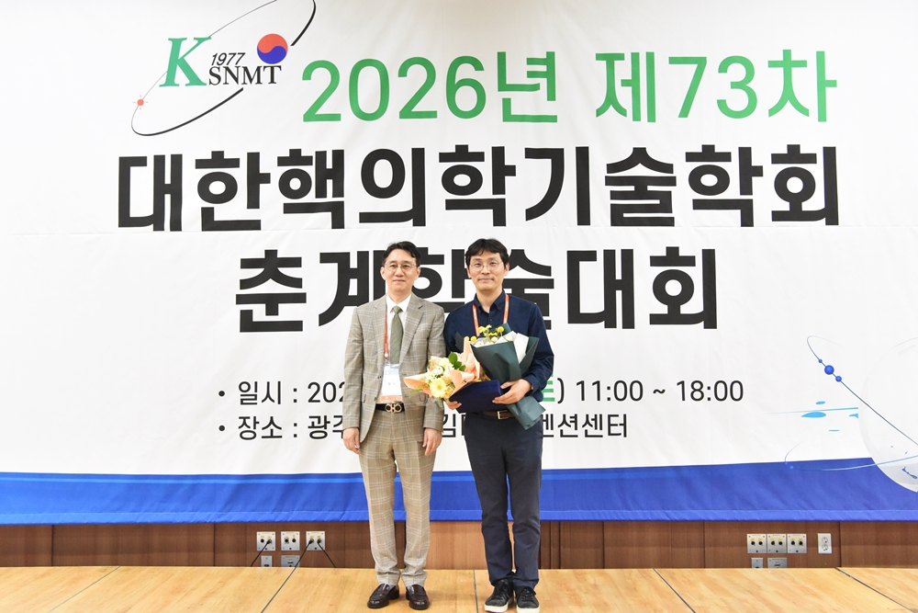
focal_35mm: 34
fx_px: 867
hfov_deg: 55.8
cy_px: 306
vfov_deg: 38.9
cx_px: 459
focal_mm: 34
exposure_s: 1/125
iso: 6400
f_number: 6.3
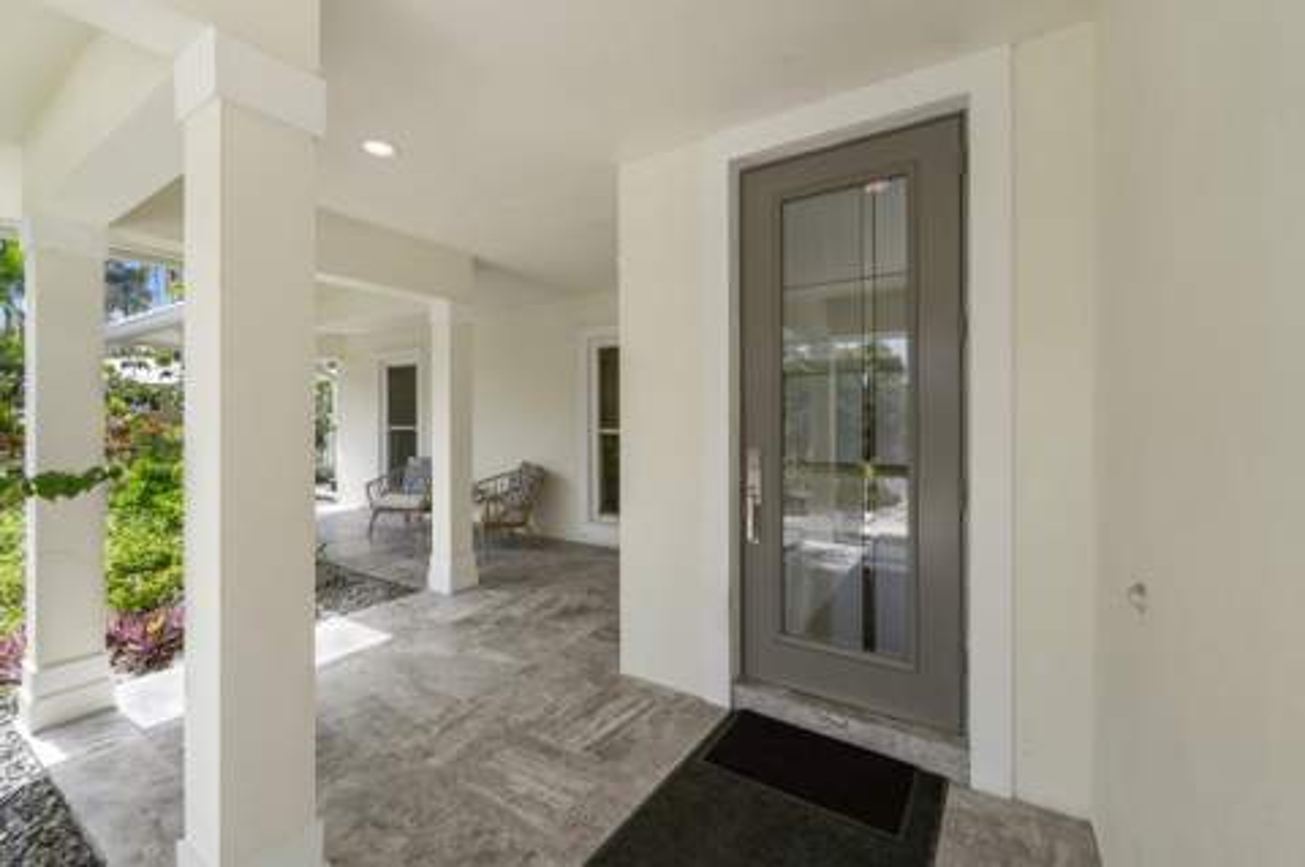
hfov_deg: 104.3
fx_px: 507
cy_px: 434
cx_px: 652
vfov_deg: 81.1
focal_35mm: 14
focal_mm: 14
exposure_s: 1/160
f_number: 9
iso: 250
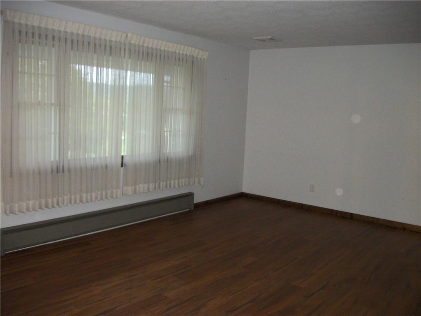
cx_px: 210
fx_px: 389
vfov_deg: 44.2
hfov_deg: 56.8
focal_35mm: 32
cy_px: 158
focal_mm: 5.7
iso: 250
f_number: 2.9
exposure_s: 1/30
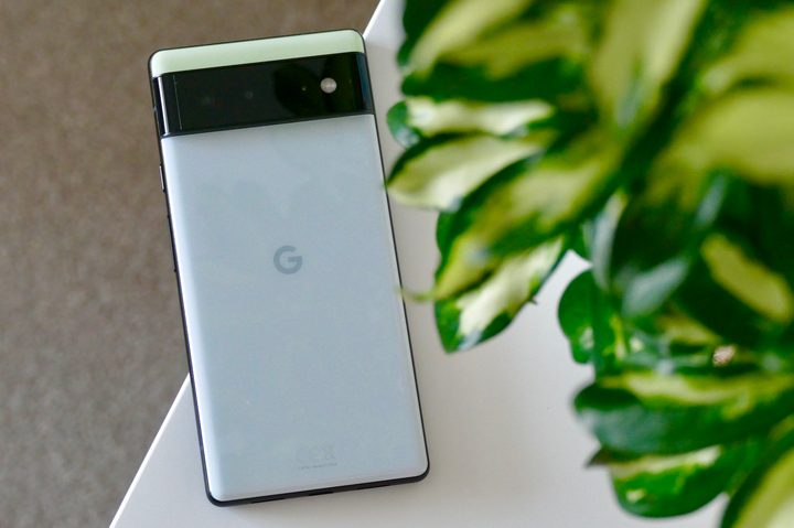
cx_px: 397
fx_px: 2975
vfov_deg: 10.1
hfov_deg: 15.2
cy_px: 264
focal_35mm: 135
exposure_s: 1/30
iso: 1600
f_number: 4.5
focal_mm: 49.07
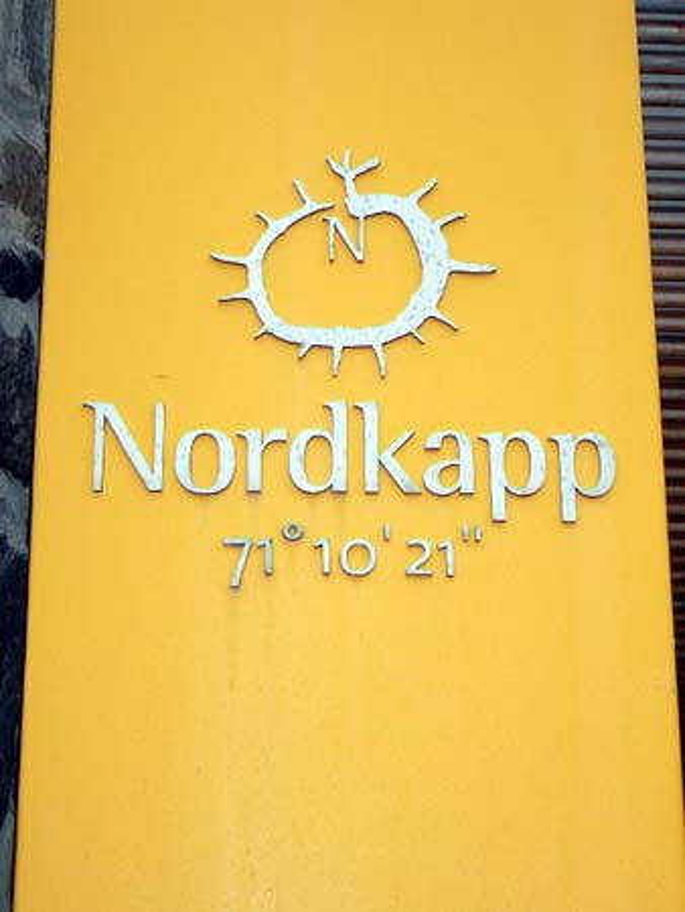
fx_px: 1951
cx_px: 342
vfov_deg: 26.3
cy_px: 456
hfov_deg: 19.9
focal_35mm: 74
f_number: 3.9
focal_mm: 12.2
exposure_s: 1/100
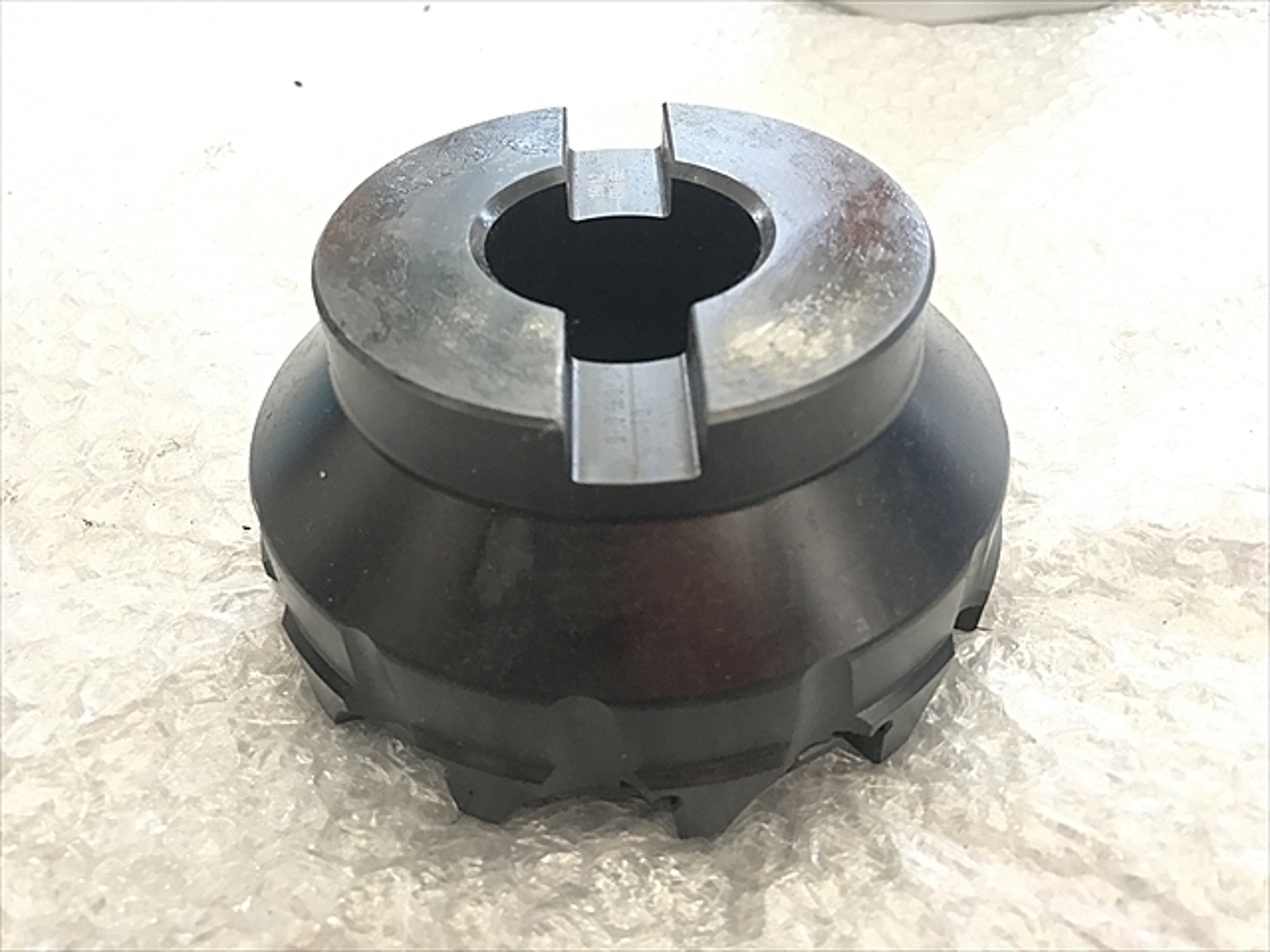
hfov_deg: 63.4
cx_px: 635
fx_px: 1027
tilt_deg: -43.2
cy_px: 476
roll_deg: +1.3
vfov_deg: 49.7
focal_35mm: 28
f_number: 1.8
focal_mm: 3.99
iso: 40
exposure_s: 1/30
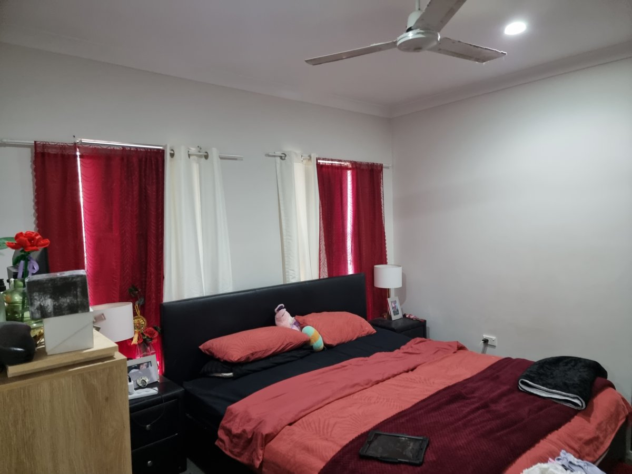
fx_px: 438
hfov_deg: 71.6
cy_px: 237
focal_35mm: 24
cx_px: 316
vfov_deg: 56.8
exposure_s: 1/33
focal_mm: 6.7
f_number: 1.8
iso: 500
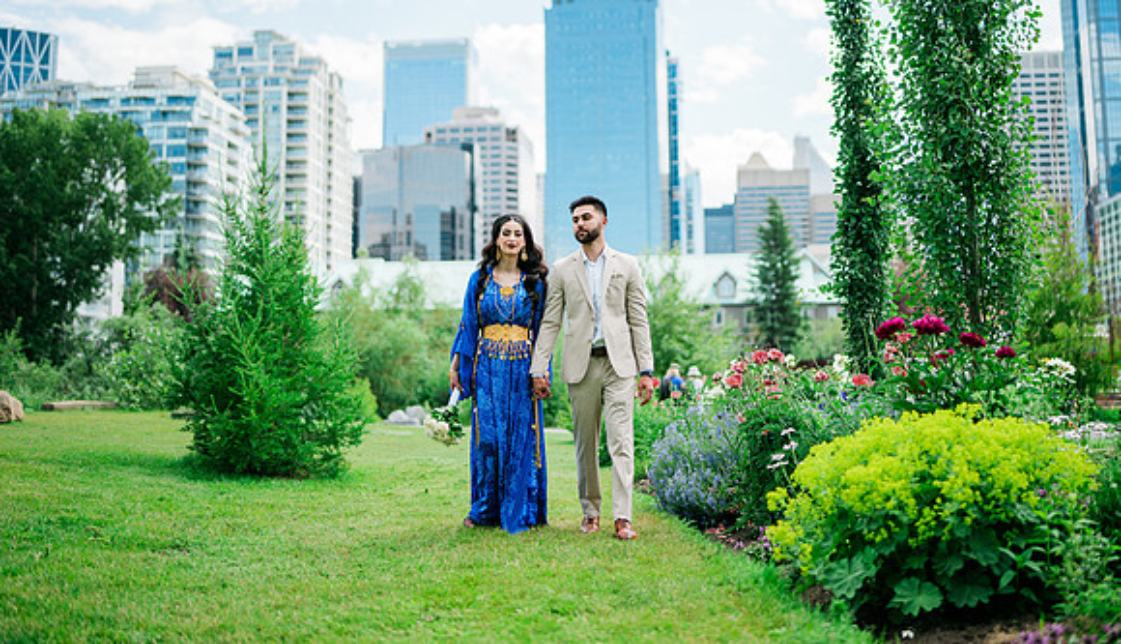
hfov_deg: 49.4
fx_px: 1216
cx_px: 625
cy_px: 227
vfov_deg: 29.5
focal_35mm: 41
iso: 125
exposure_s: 1/4000
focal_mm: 35
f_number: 1.2
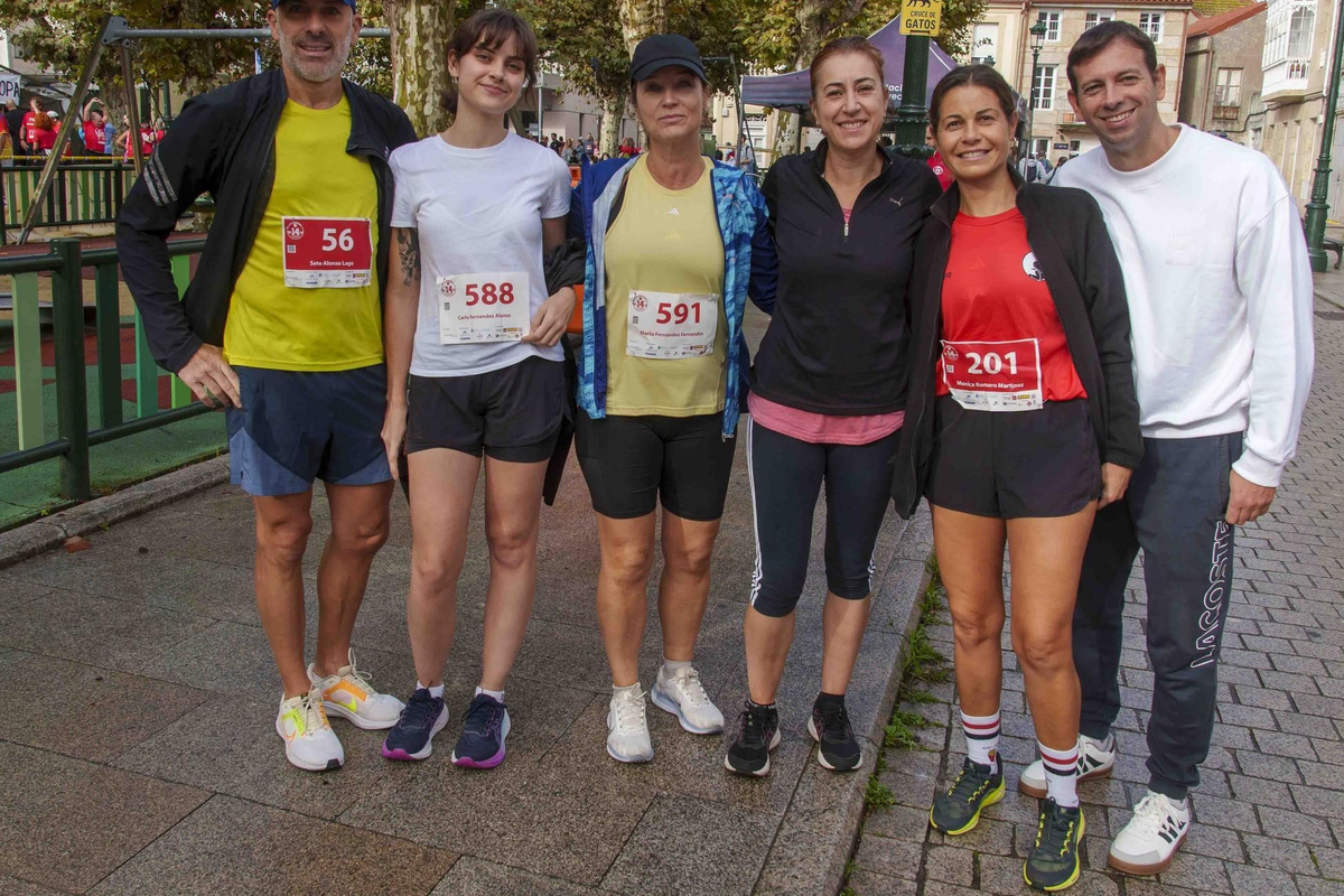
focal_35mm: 32
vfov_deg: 41.1
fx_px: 1195
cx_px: 632
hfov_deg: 58.7
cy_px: 407
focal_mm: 16
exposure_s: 1/400
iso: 125
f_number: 4.5
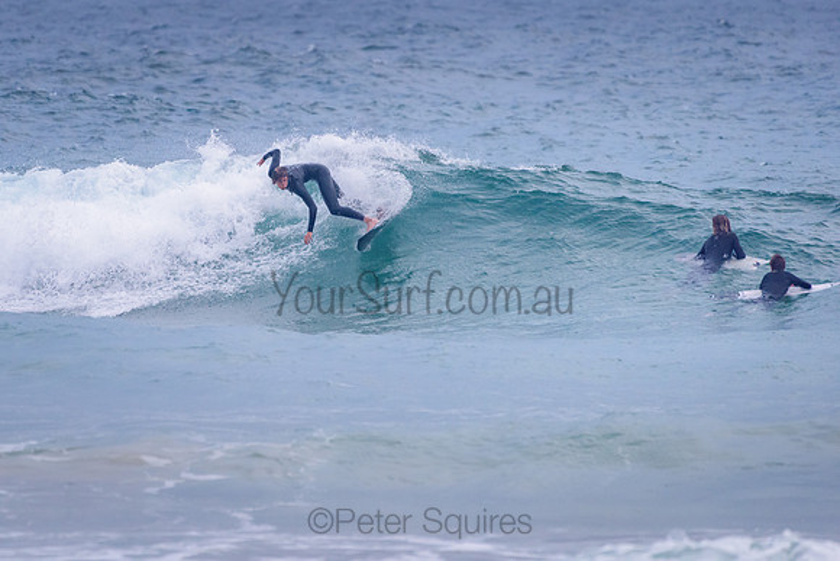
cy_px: 217
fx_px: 14304
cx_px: 325
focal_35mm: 613
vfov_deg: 2.2
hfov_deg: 3.4
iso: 1250
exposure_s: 1/2000
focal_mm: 500
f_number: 5.6
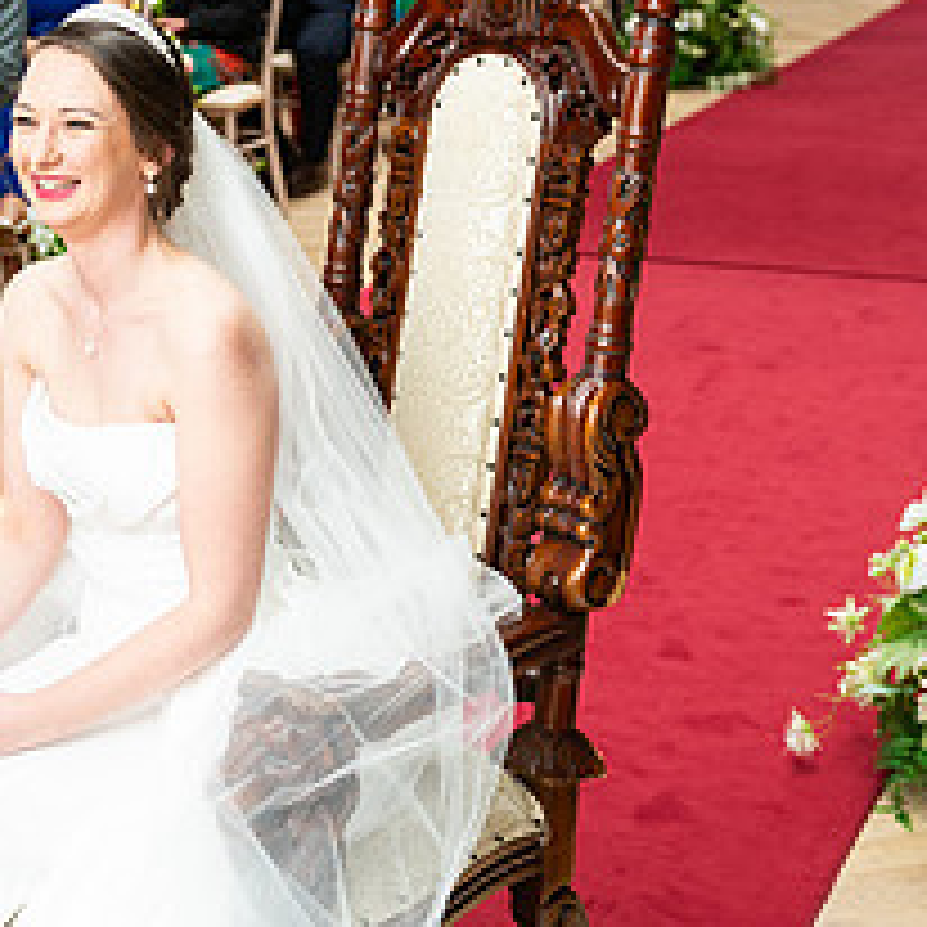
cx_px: 45
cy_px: 443
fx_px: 2757
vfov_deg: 19.1
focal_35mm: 91
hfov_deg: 18.7
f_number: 3.5
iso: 400
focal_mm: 38
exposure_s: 1/200
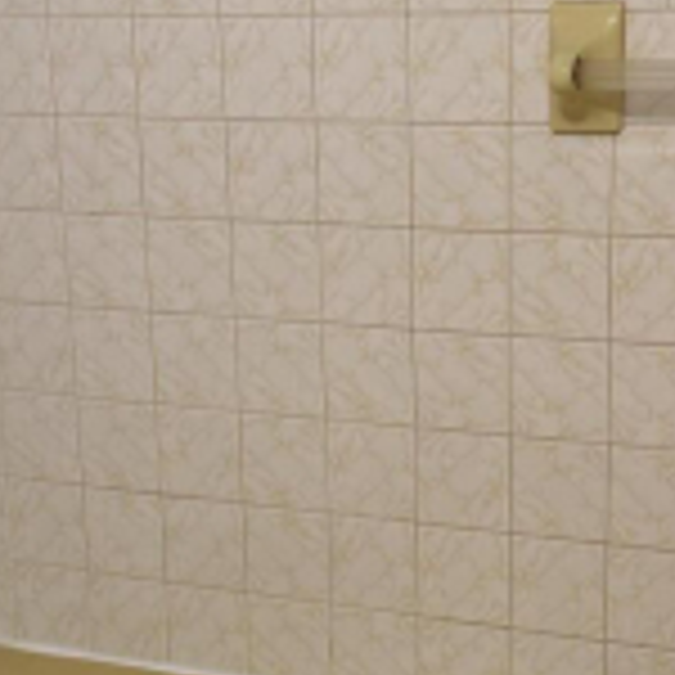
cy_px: 502
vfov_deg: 18.4
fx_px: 2074
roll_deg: +2.3
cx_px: 270
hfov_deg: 18.5
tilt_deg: -16.9
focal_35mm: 94
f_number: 1.78
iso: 200
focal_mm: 6.76
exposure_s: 1/60
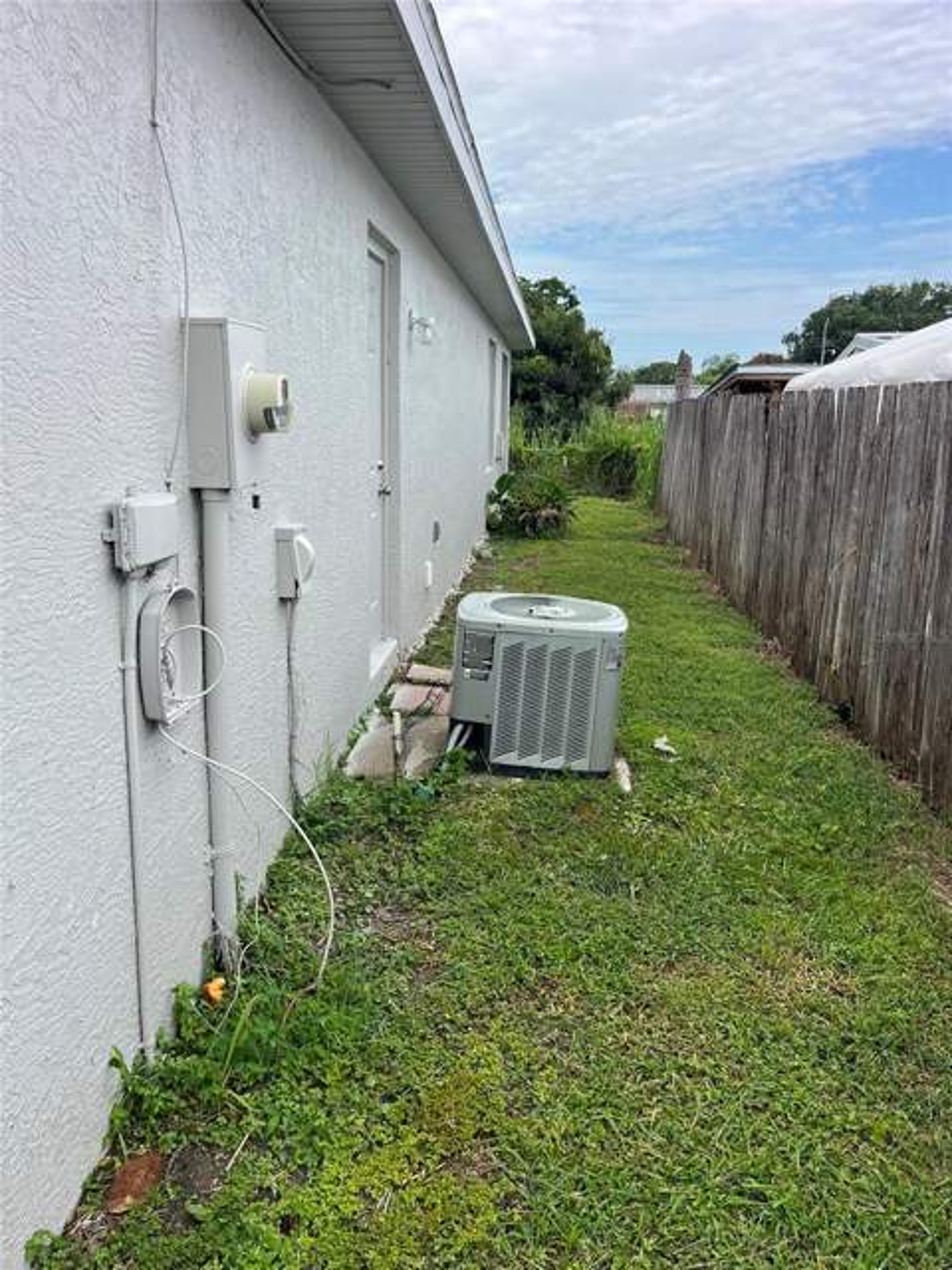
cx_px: 476
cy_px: 635
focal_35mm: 26
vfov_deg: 67.3
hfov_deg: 53.1
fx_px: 953
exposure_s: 1/1036
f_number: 1.6
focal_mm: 5.1
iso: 50
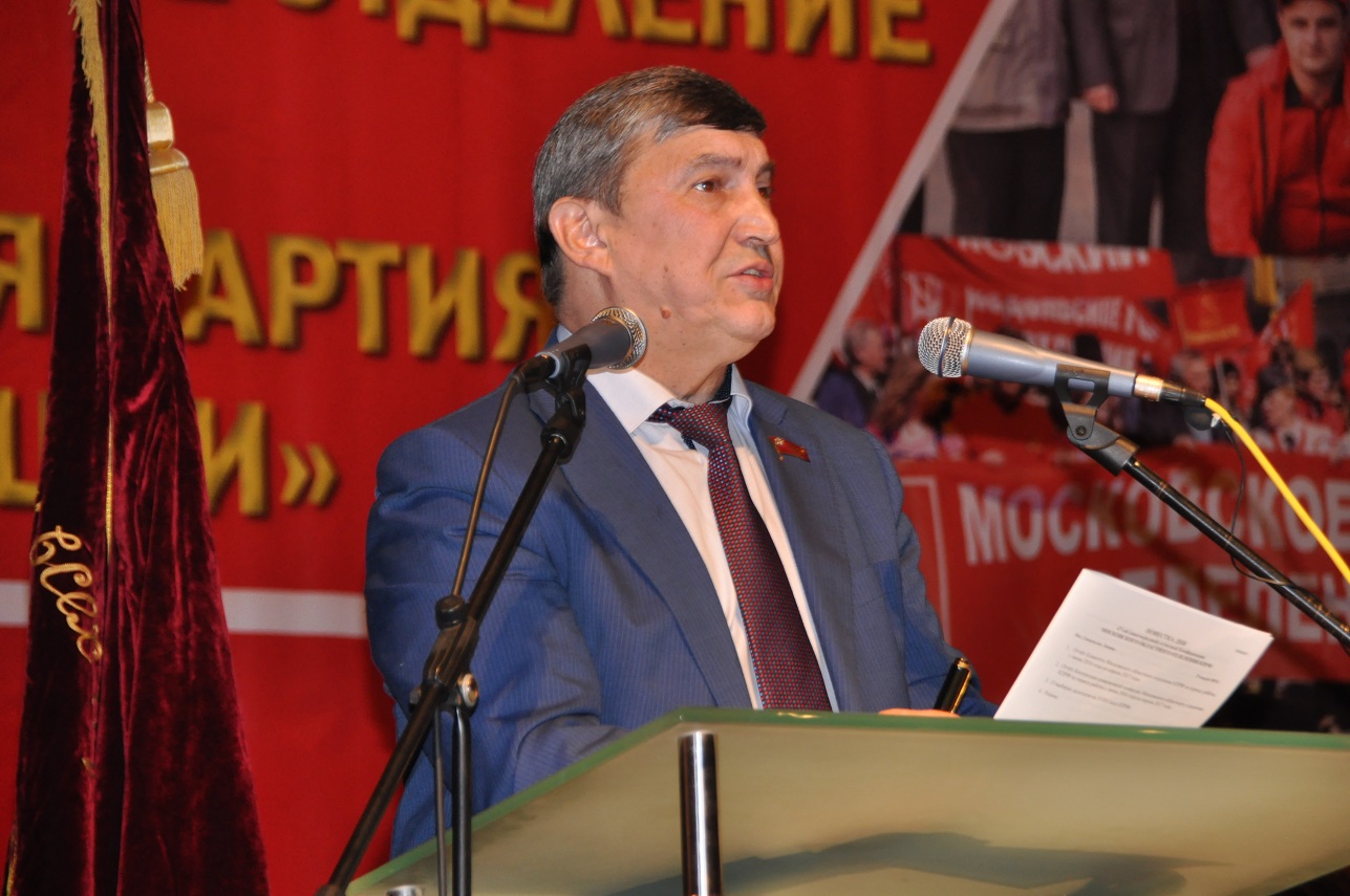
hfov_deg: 10.6
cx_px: 675
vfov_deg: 7.0
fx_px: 7304
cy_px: 448
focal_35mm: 195
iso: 800
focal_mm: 130
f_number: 5.6
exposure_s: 1/60
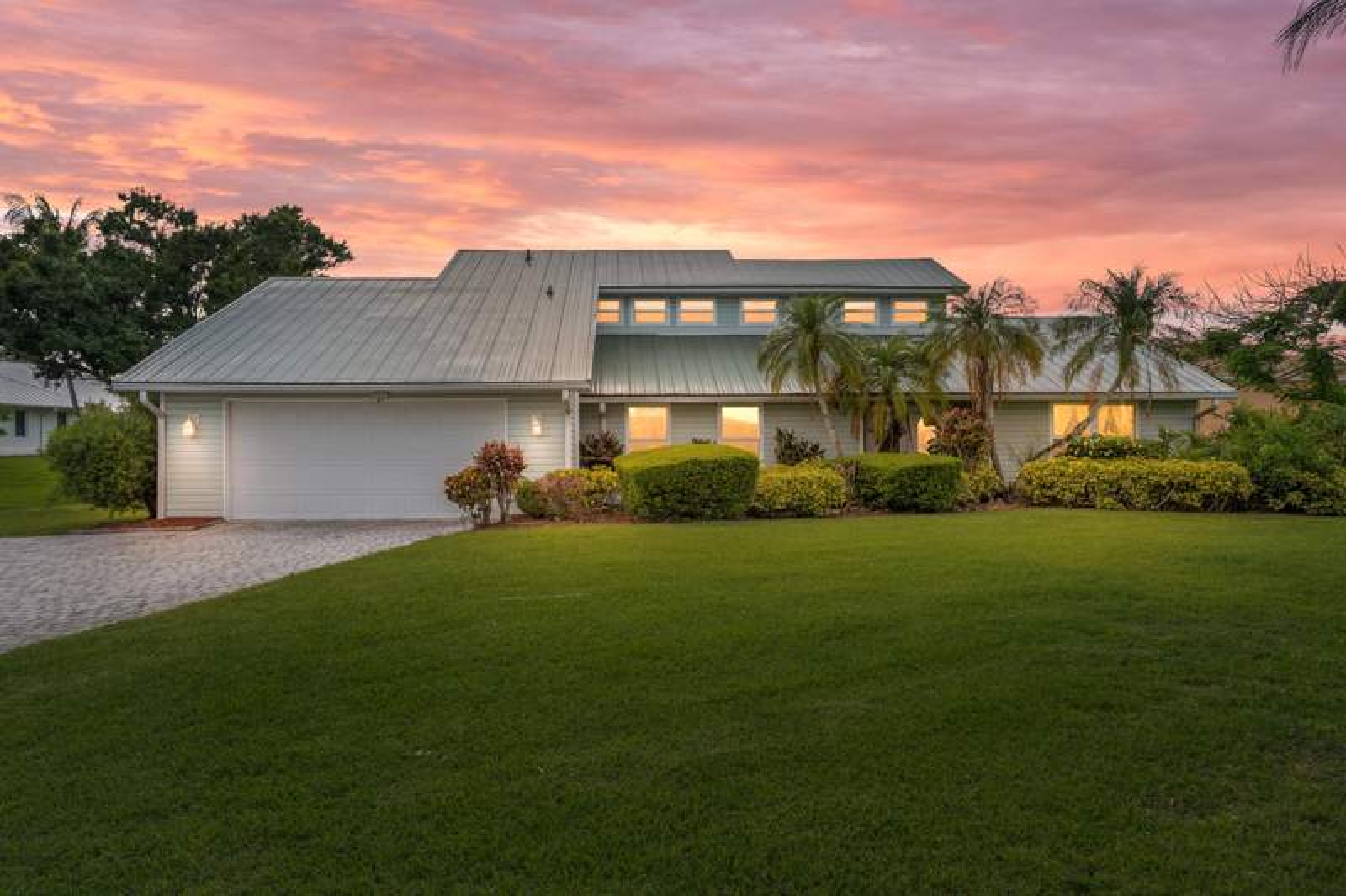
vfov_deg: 51.3
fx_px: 934
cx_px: 673
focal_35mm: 25
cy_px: 448
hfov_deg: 71.5
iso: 640
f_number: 8
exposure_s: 1/320
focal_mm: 25
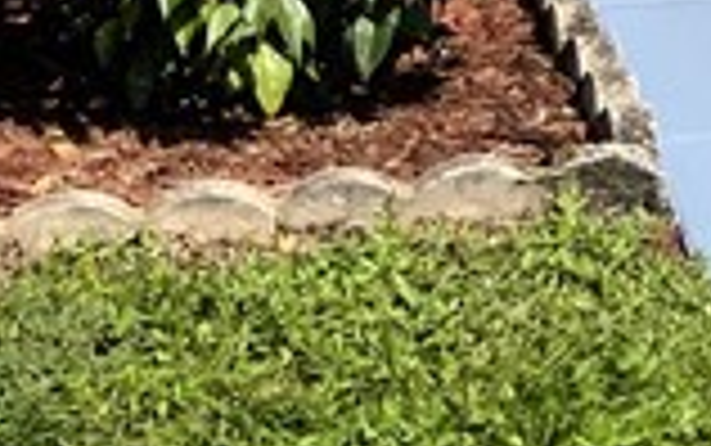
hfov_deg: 9.2
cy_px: -860
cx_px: 1832
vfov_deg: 6.1
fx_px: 3859
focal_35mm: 199
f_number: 1.8
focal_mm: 3
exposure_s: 1/2320
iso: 20
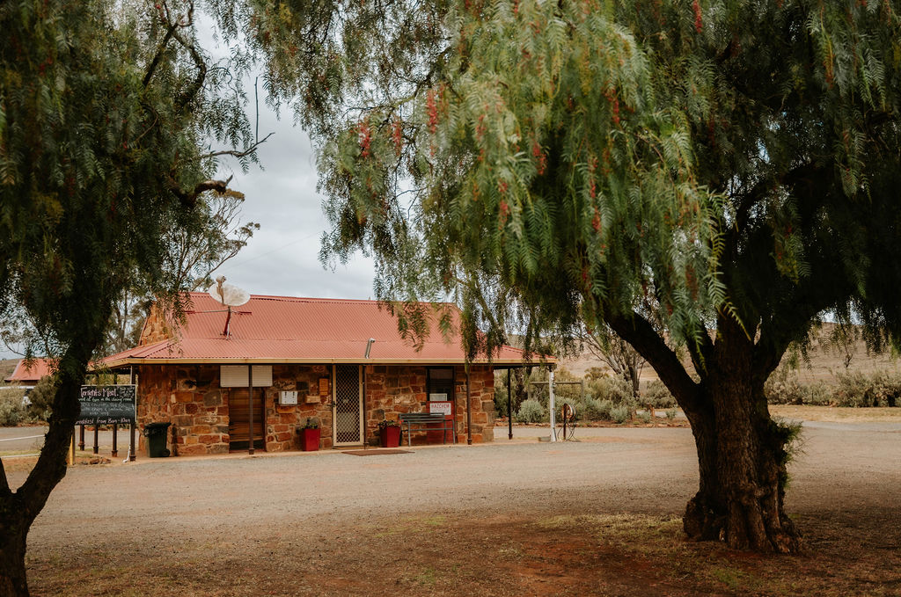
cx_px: 500
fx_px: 983
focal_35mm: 39
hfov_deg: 49.2
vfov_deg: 33.8
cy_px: 333
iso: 200
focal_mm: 35.4
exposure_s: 1/250
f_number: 2.8
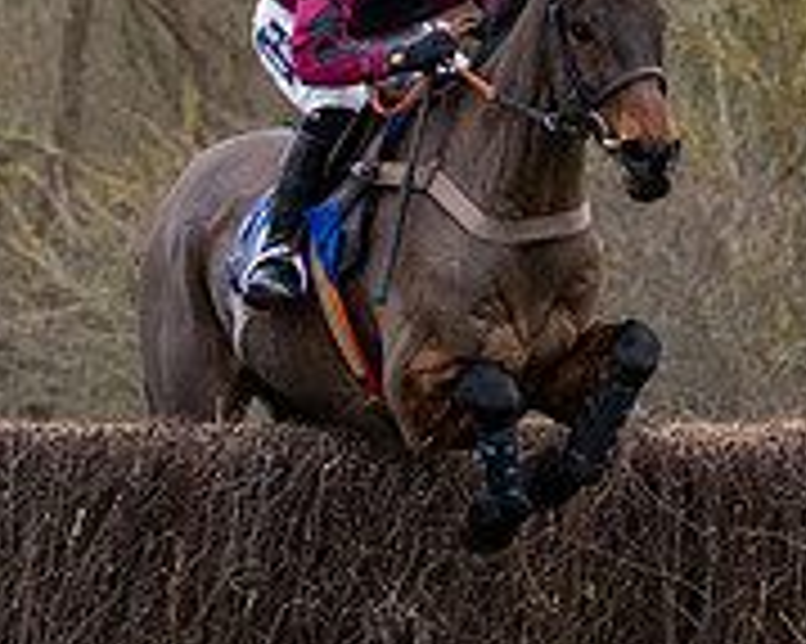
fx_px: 12302
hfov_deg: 3.7
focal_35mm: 516
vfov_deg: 3.0
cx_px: -414
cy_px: 297
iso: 800
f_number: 4
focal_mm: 98
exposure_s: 1/1250
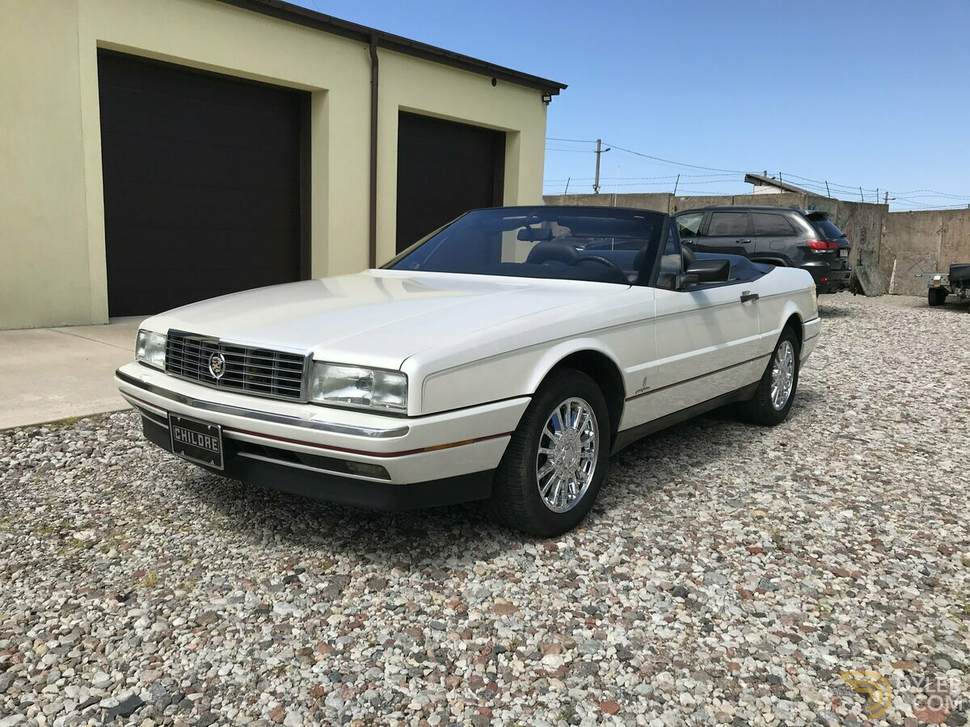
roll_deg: -2.0
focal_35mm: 28
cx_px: 485
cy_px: 364
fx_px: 785
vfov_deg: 49.7
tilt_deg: -7.9
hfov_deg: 63.4
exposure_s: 1/2907
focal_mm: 3.99
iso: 20
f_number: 1.8
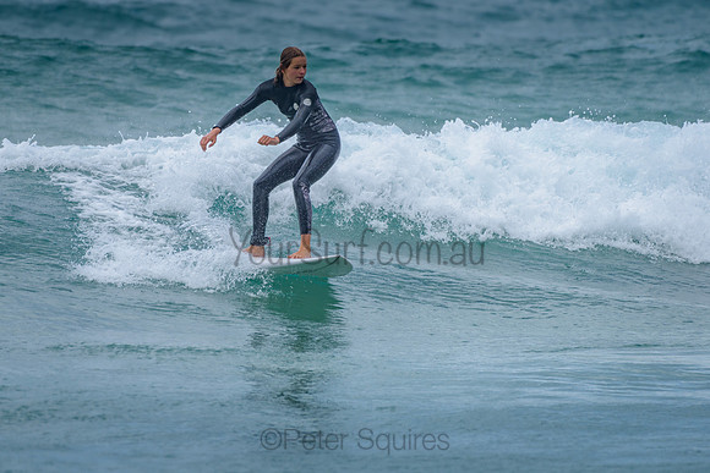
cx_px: 290
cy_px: 224
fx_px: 12091
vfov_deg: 2.2
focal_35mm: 613
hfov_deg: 3.4
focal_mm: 500
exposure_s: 1/2000
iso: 180
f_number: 5.6
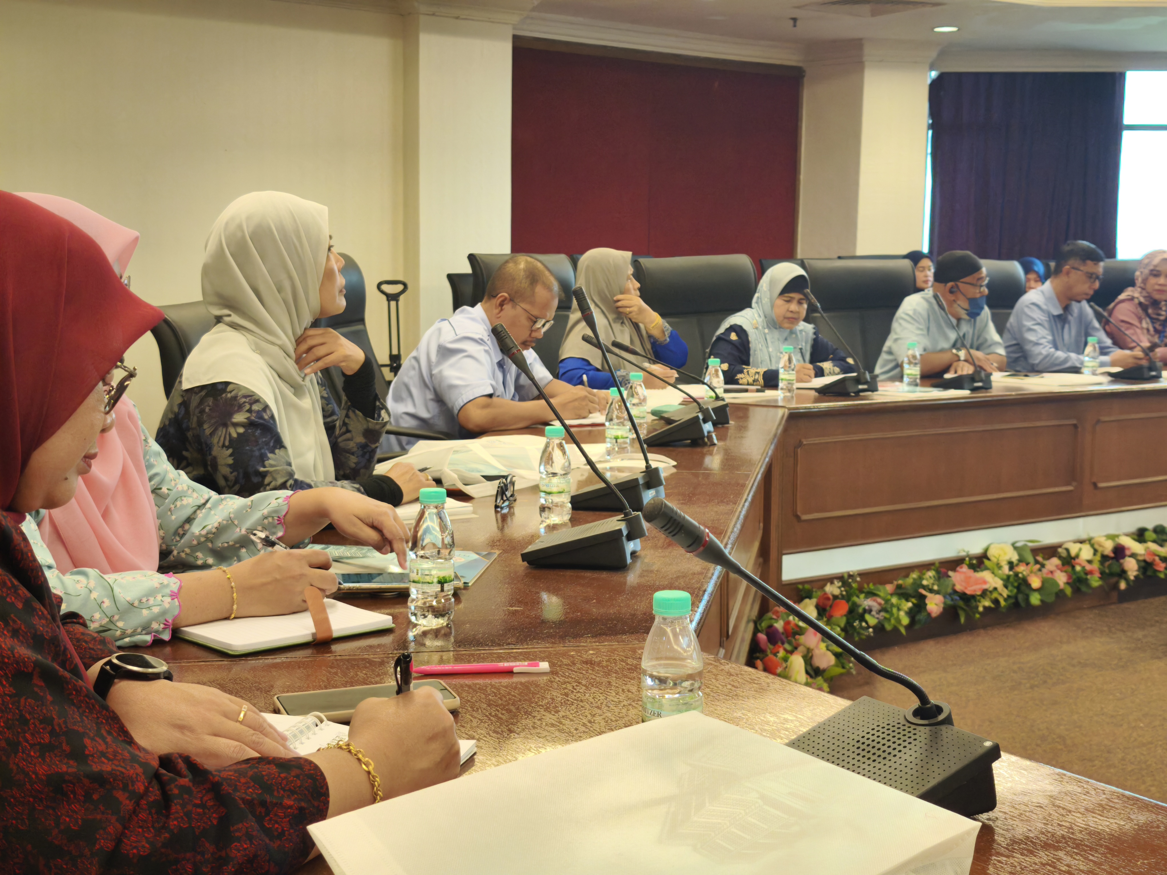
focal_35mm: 46
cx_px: 584
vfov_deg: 31.5
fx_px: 1551
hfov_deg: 41.2
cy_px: 438
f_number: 1.6
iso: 250
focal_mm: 6.57
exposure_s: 1/100
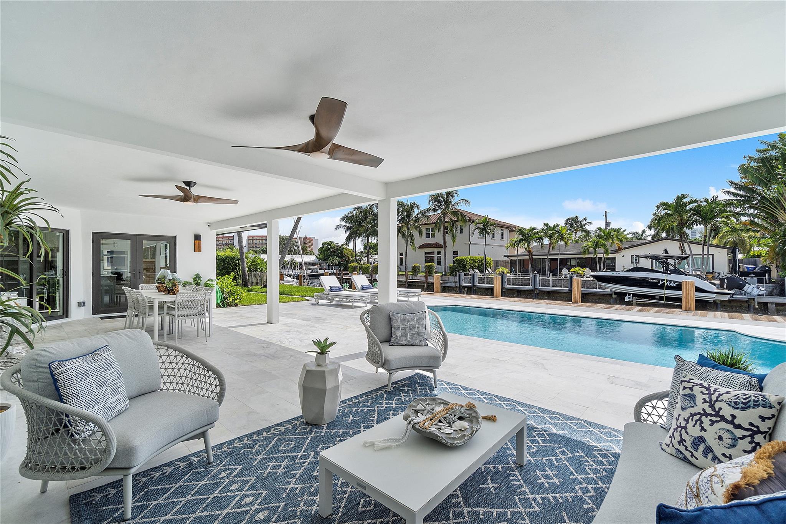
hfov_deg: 100.4
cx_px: 393
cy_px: 262
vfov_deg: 77.3
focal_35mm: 15
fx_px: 327
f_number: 11
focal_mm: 10
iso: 100
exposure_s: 1/250
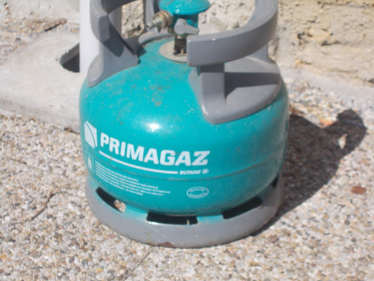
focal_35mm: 86
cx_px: 187
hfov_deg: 22.8
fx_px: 929
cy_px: 140
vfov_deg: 17.2
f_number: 6.3
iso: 80
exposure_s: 1/400
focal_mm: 15.4
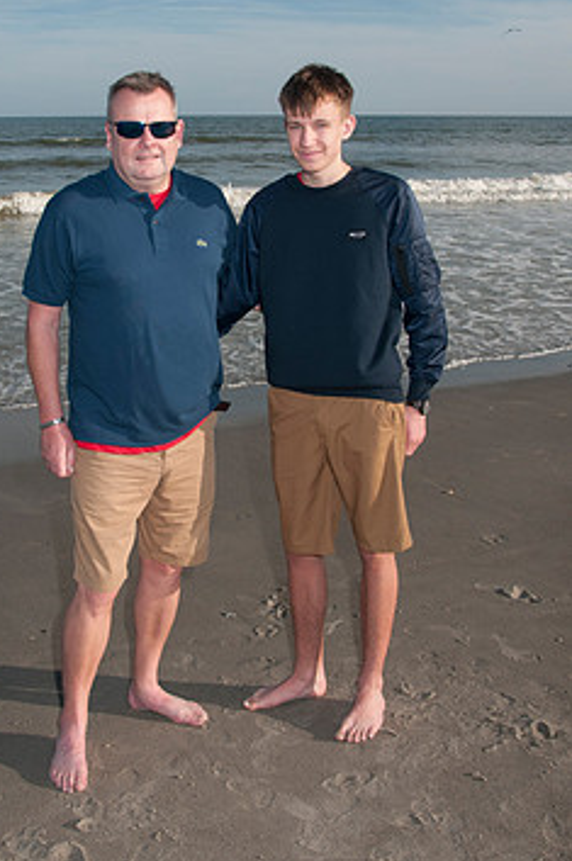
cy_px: 328
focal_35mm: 42
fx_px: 1004
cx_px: 211
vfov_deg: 46.1
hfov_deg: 31.6
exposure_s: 1/250
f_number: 11
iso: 100
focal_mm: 22
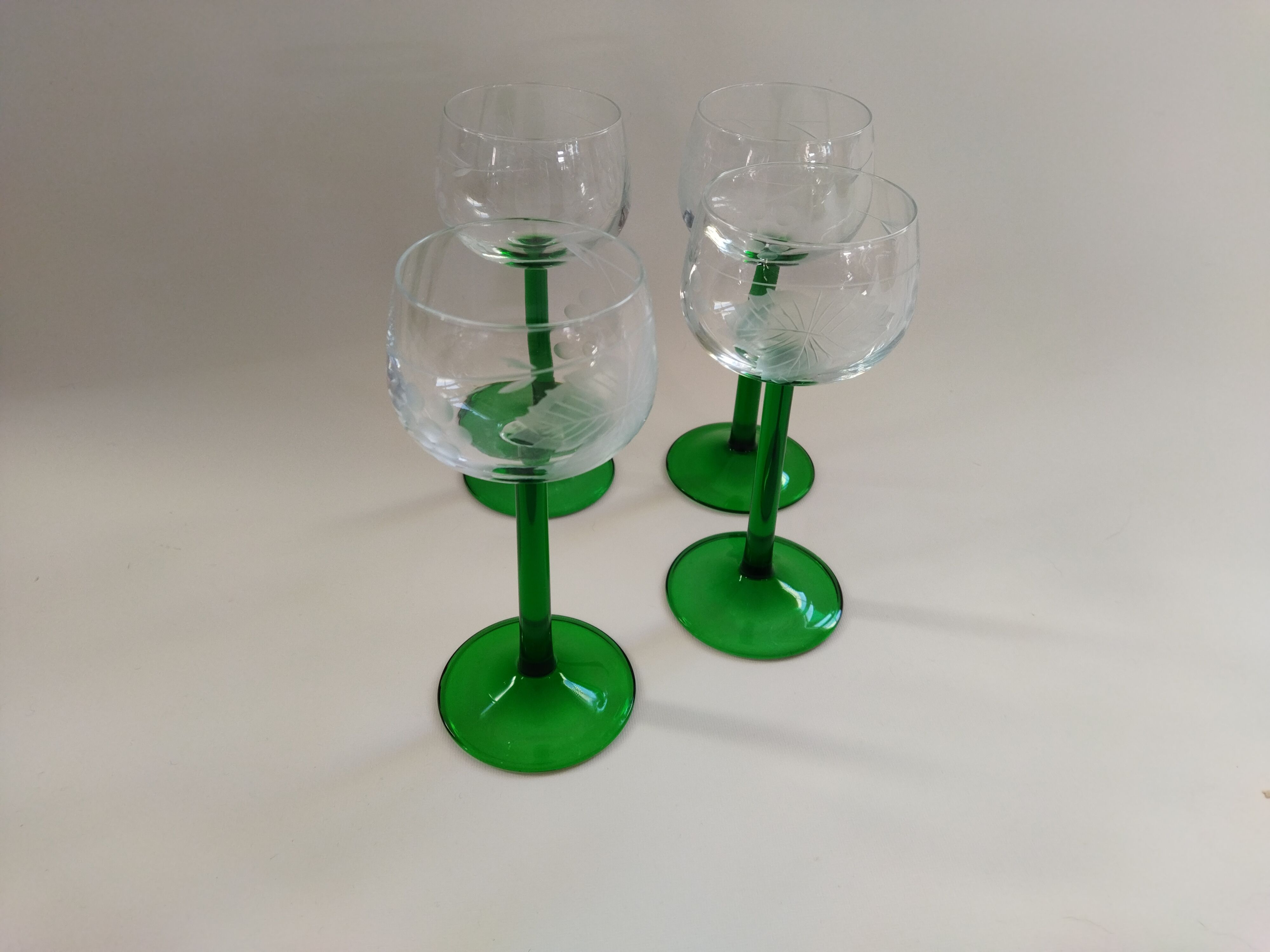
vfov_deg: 51.4
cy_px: 476
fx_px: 991
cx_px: 635
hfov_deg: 65.3
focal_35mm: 27
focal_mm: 4.71
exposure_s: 1/107
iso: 100
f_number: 1.79
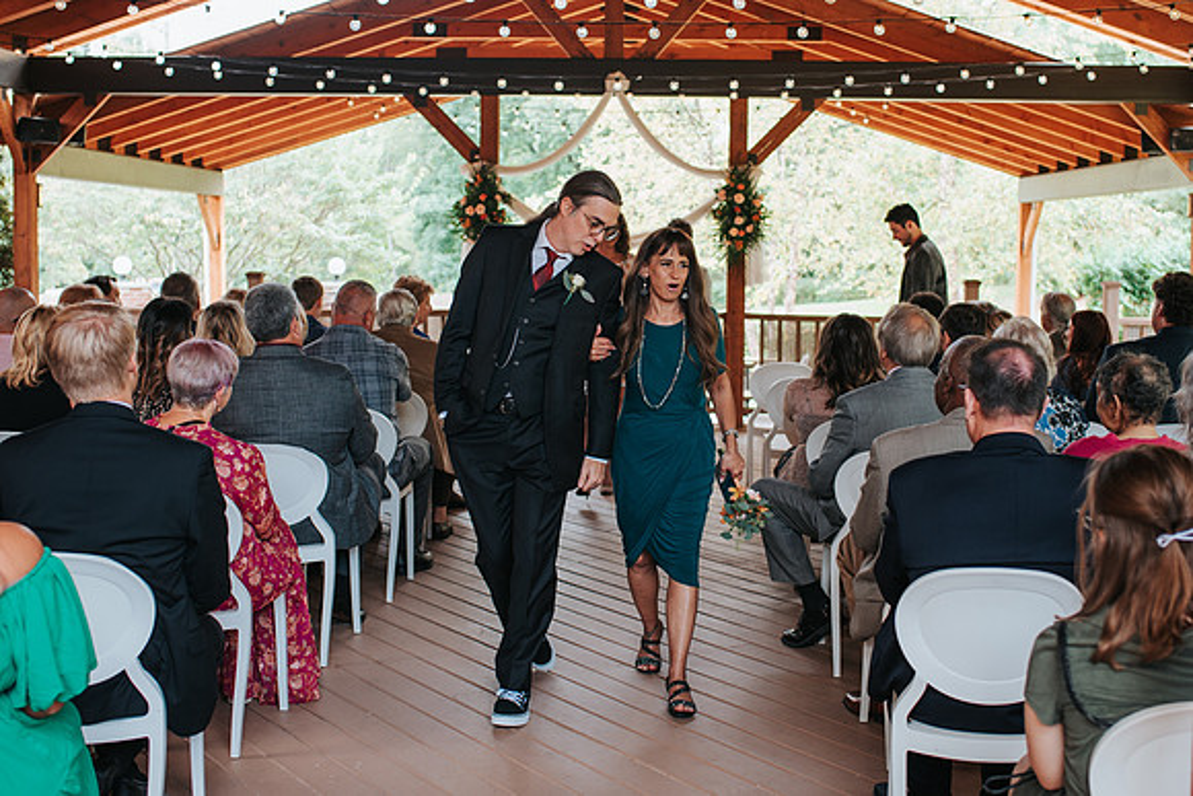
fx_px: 1577
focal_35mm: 48
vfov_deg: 28.3
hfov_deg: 41.4
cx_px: 627
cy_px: 357
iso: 220
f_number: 3.2
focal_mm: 35
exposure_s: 1/125
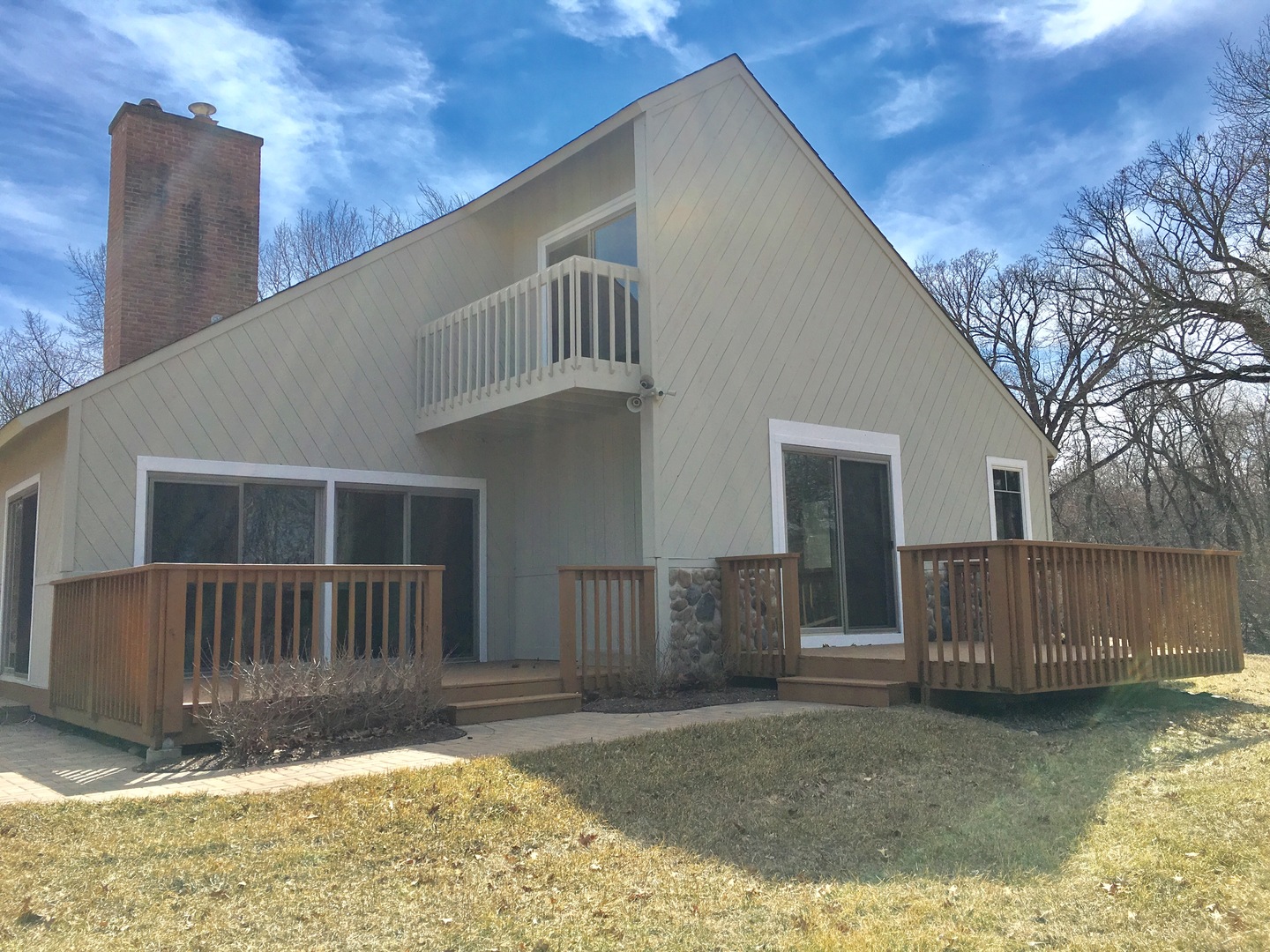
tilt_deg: +7.4
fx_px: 1064
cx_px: 635
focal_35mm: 29
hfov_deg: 61.7
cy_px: 476
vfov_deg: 48.2
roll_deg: +0.4
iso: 25
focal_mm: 4.15
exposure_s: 1/2079
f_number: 2.2
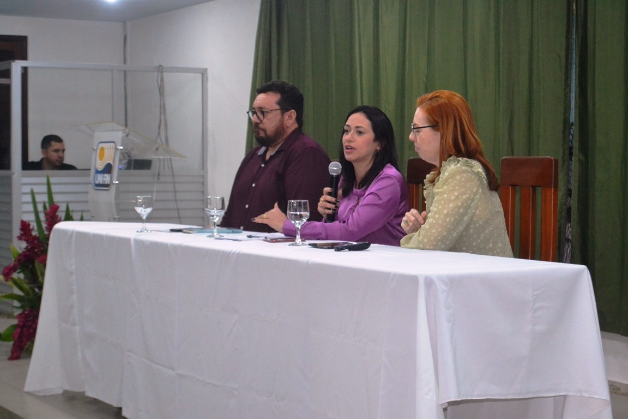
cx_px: 314
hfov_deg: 28.1
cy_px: 210
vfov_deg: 18.9
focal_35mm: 72
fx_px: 1256
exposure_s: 1/60
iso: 2200
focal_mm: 48
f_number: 5.3
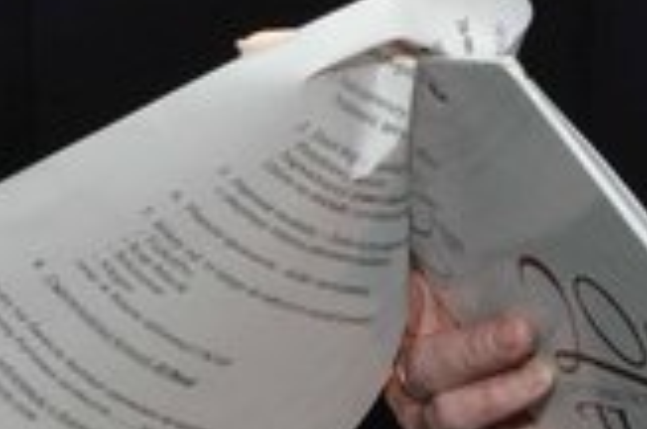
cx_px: 1024
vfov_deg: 5.2
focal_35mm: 263
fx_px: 4717
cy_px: -16
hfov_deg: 7.7
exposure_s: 1/60
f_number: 13
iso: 1000
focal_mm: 44
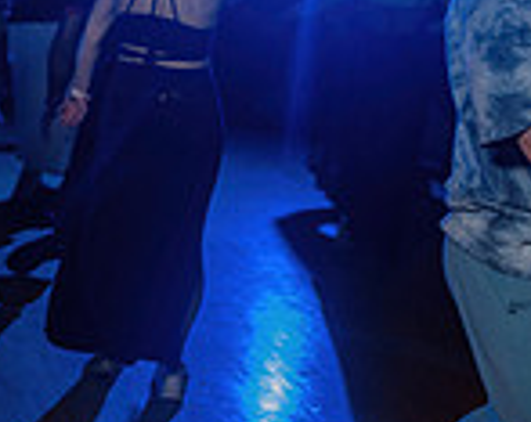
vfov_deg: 17.1
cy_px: 74
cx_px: -332
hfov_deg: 18.3
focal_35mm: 89
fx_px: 1396
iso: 1000
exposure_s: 1/60
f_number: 3.2
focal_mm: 24
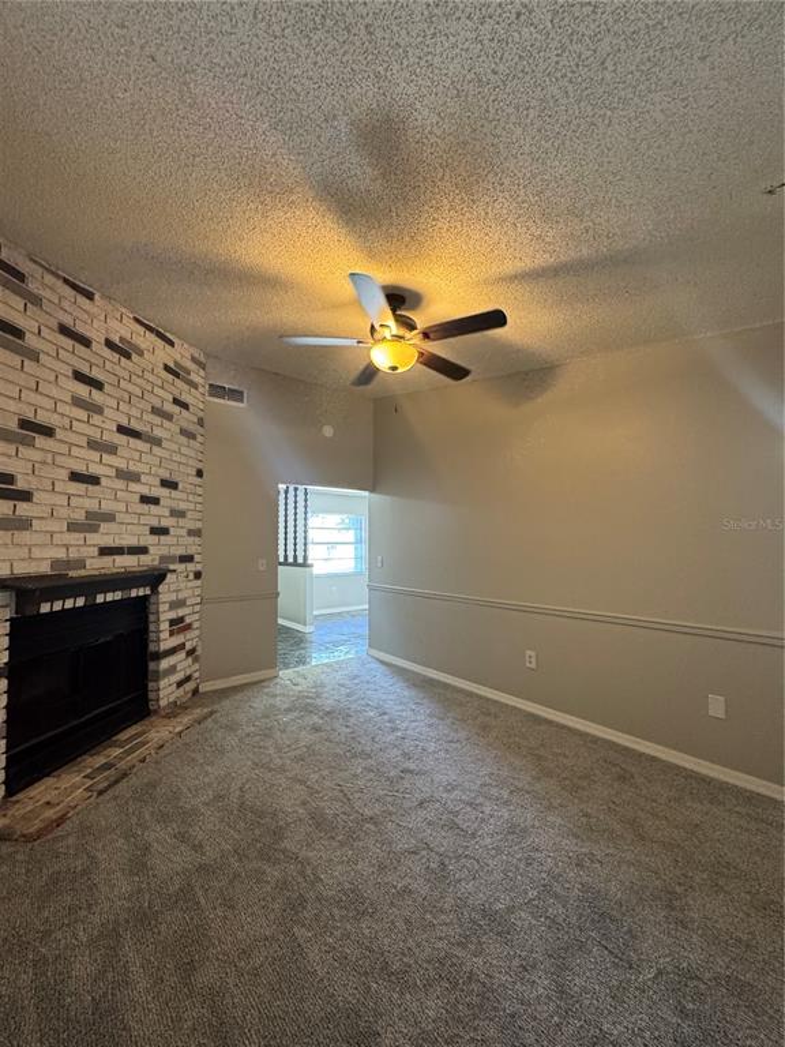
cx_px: 392
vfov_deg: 102.1
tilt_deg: +2.6
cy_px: 524
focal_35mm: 14
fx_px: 423
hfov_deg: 85.7
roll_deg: +0.8
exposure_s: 1/60
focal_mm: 2.22
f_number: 2.2
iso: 400
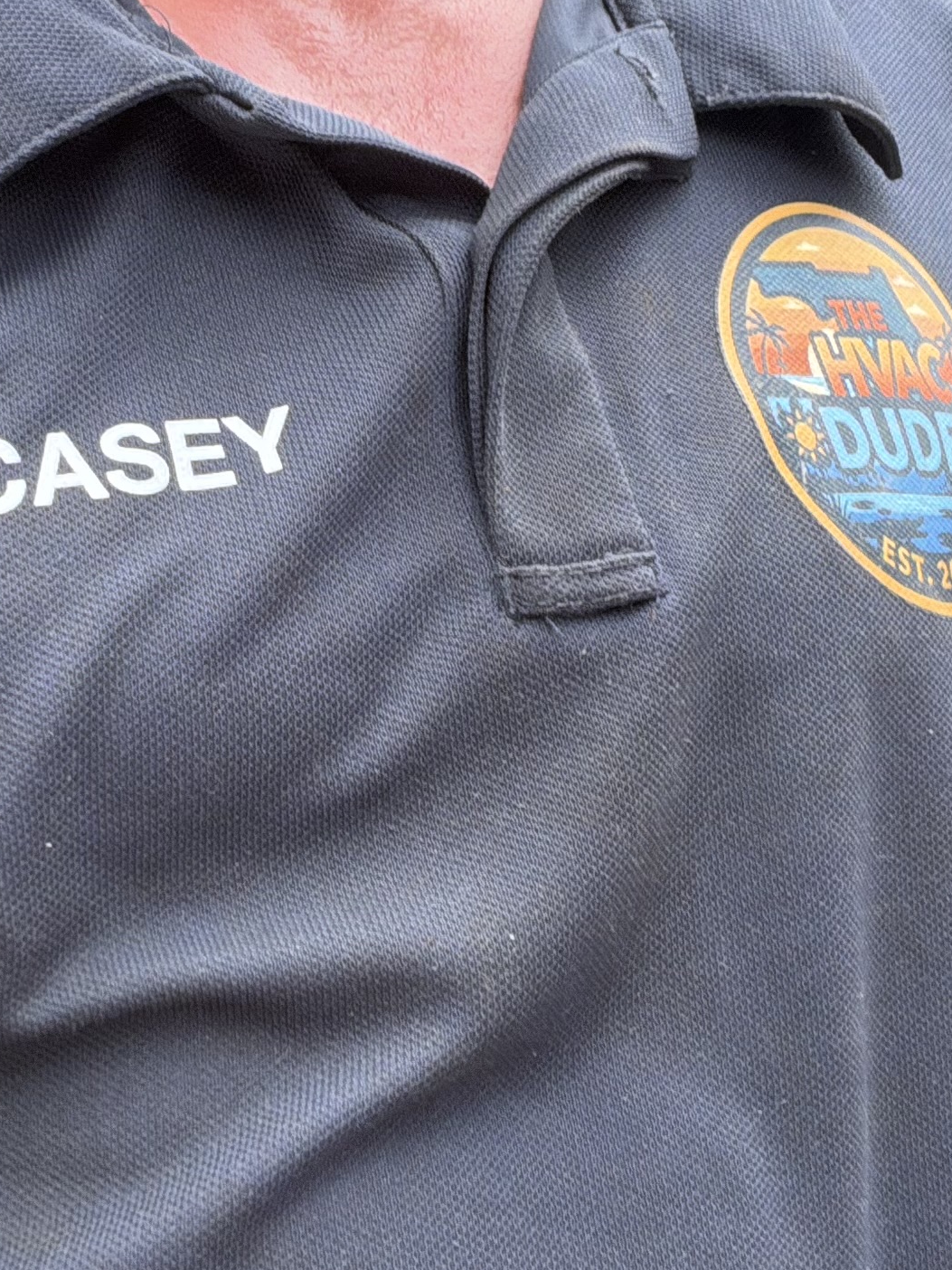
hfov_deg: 22.1
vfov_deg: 29.3
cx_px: 268
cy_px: 461
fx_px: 2420
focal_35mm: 66
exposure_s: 1/121
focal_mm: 2.71
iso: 40
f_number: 1.9
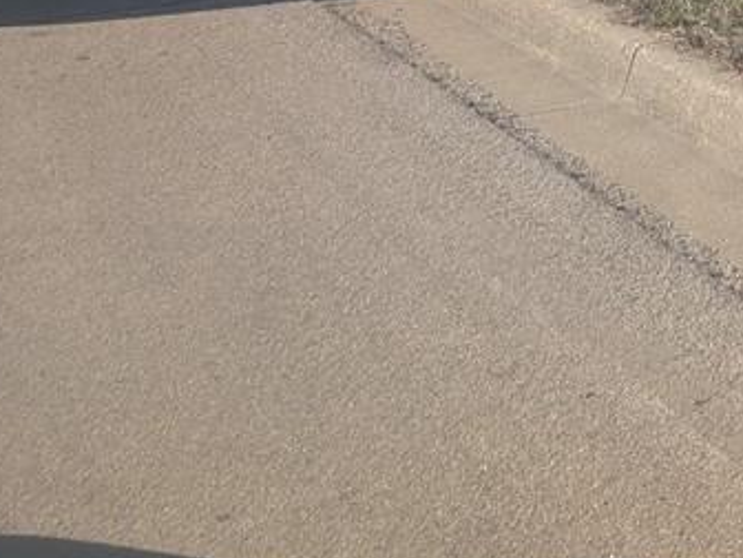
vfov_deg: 18.0
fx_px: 1567
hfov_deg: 23.3
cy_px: -275
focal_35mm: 73
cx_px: 990
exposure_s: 1/854
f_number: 1.68
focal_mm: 6.9
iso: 22
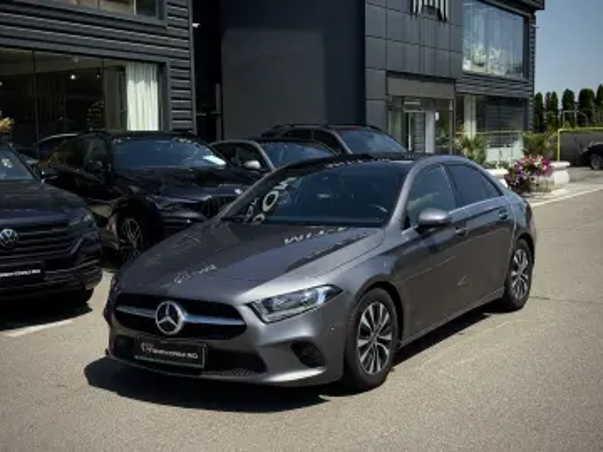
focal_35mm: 48
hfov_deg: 39.7
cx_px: 302
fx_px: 836
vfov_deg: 30.3
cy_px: 226
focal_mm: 6.76
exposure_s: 1/4975
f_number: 1.78
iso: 64
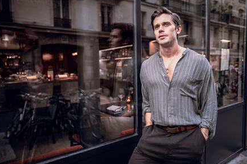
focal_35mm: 30
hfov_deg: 61.9
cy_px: 83
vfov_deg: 43.6
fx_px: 206
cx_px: 124
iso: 400
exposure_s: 1/160
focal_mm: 28
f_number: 1.7
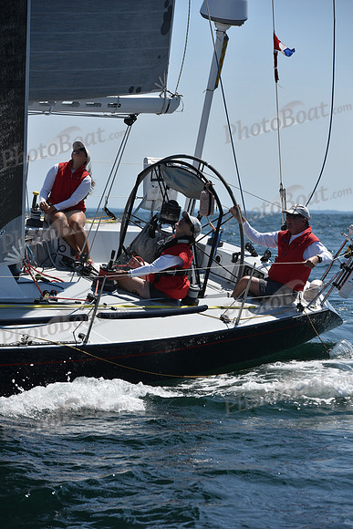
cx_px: 176
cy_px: 264
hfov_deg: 7.9
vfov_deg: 11.7
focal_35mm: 175
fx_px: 2572
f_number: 8
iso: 250
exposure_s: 1/1600
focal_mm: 175
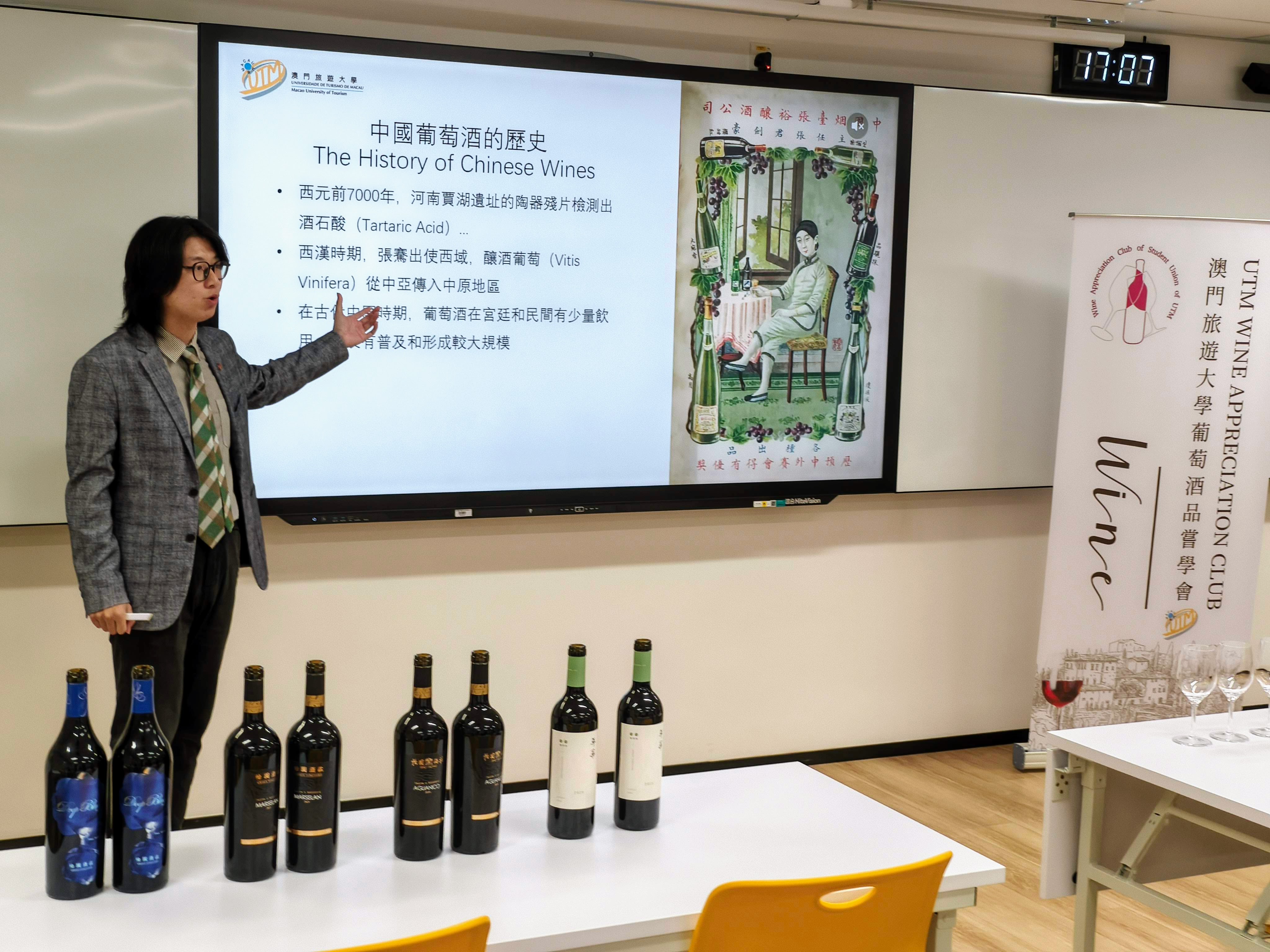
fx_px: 1834
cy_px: 476
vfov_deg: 29.1
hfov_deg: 38.2
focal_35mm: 50
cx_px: 635
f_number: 1.85
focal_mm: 7.1
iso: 156
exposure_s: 1/100
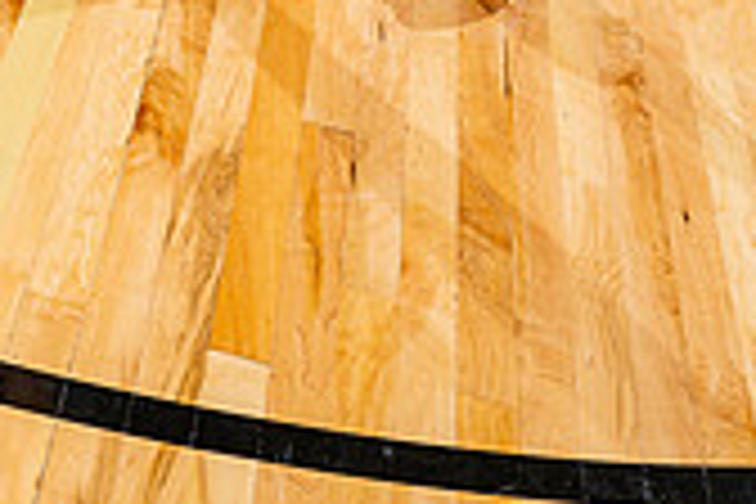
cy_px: -504
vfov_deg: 11.3
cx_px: 238
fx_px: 2310
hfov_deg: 18.5
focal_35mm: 110
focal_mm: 41
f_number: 5.6
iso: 200
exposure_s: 1/250
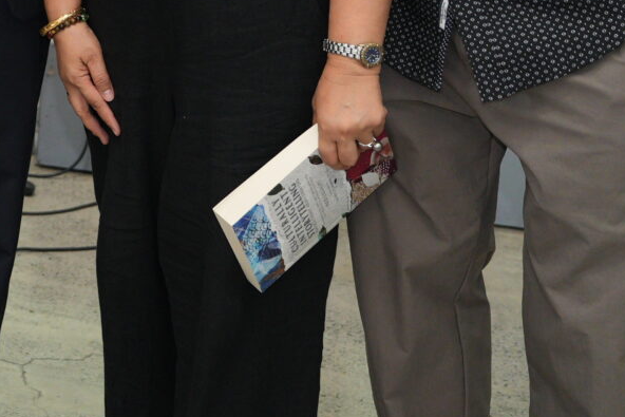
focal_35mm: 94
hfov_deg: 19.9
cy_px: -244
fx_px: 1632
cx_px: -189
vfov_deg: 13.5
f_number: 2.8
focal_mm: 29
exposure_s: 1/200
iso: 1600
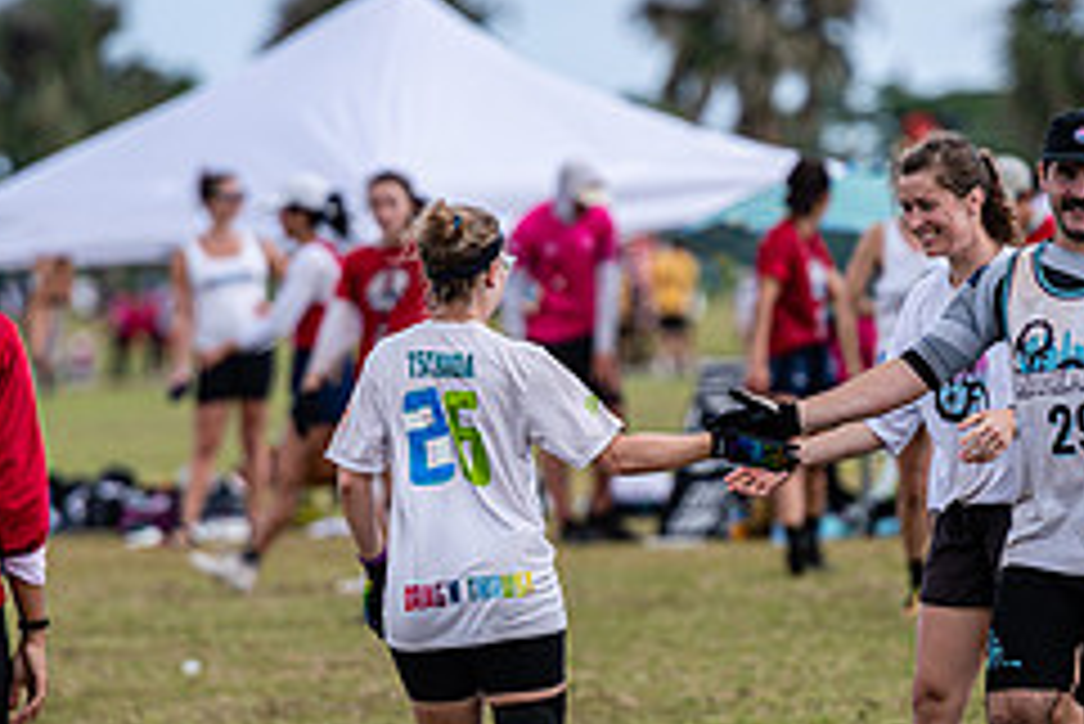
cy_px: 452
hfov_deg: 4.3
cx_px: 621
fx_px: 14522
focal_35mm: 482
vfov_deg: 2.9
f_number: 3.2
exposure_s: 1/1600
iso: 110
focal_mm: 200
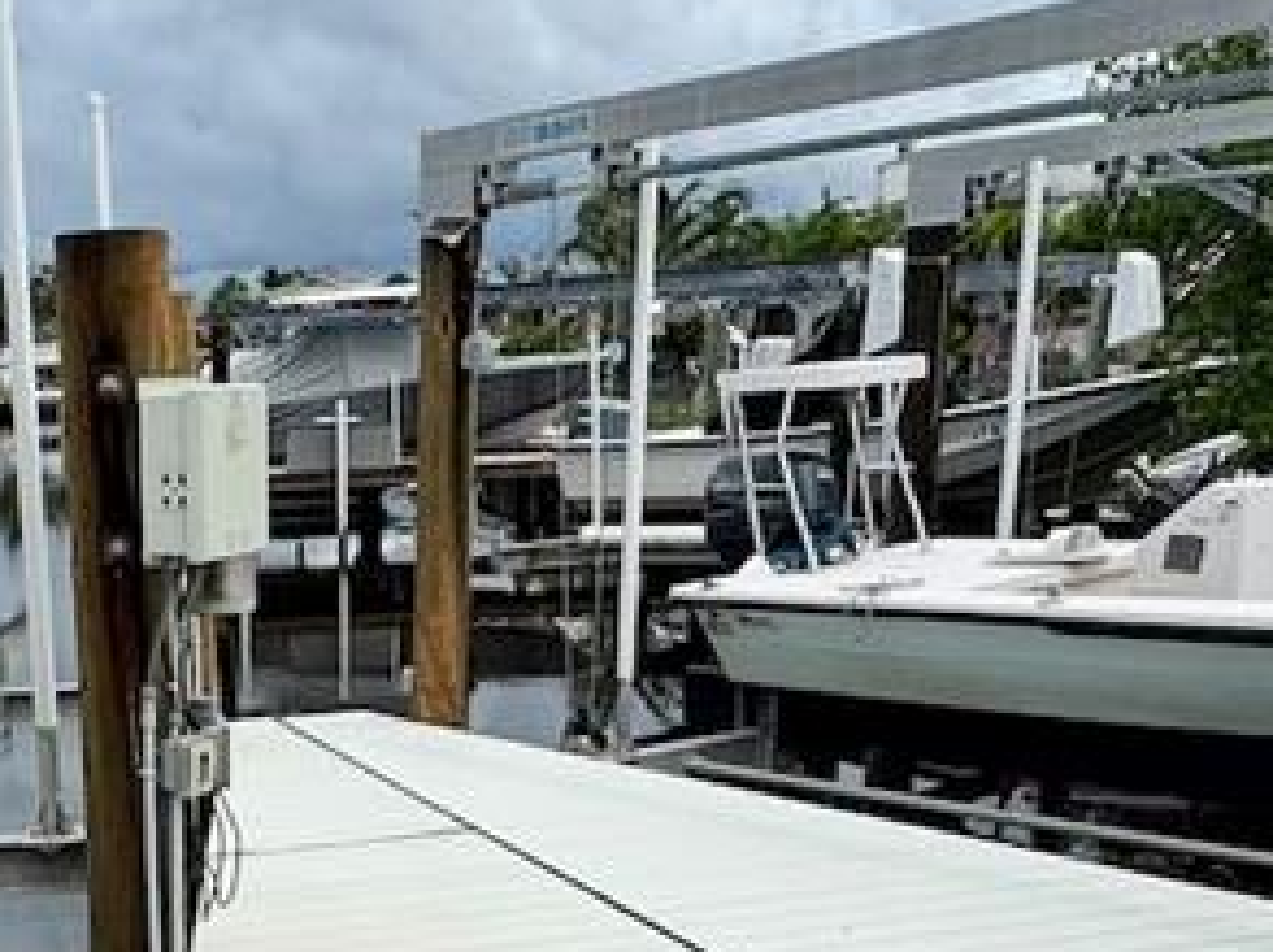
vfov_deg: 28.3
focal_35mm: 49
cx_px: 91
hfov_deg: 36.2
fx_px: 1800
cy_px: 891
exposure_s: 1/2146
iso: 50
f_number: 2.2
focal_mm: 2.22
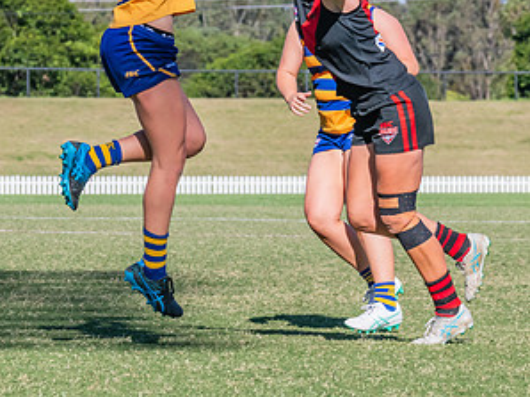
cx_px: 268
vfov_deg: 3.7
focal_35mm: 405
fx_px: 6196
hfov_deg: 4.9
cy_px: 44
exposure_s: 1/1250
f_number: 13
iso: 800
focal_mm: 180
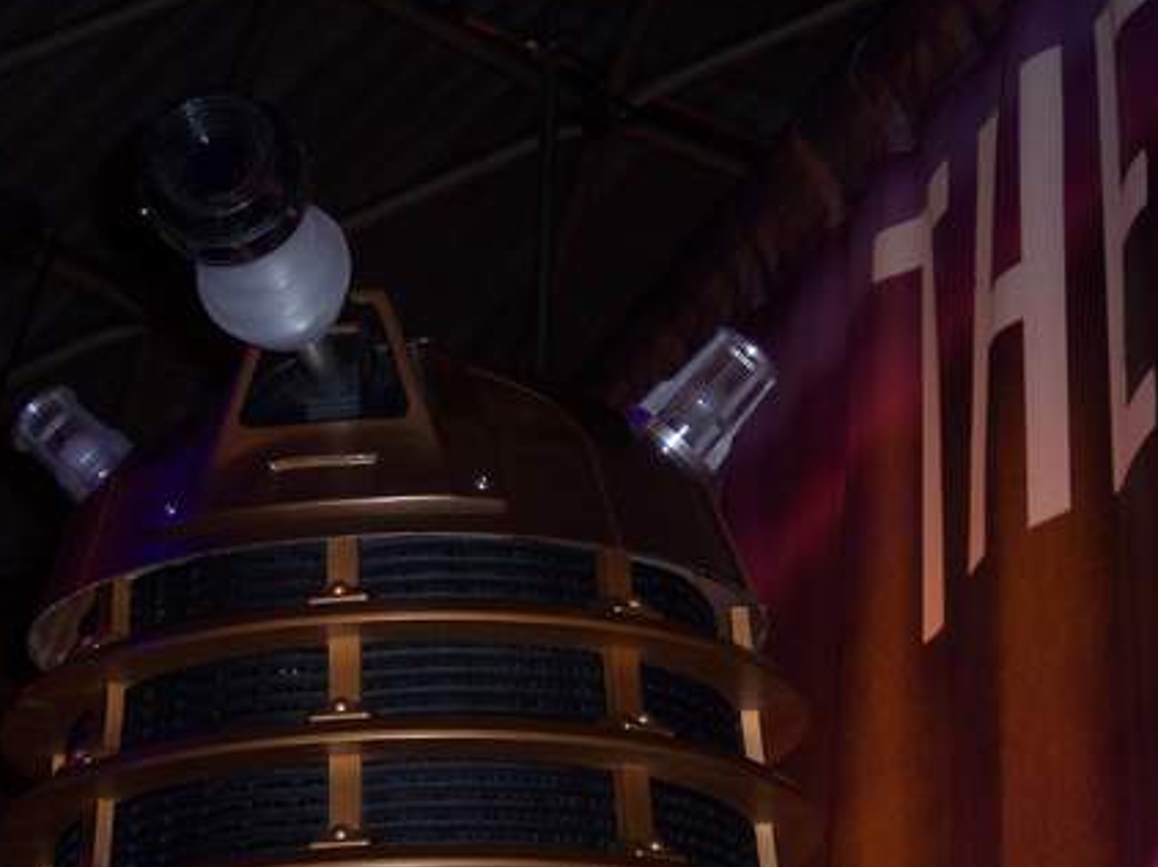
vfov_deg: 11.0
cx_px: 494
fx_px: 4514
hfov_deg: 14.6
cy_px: 491
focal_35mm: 135
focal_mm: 18.7
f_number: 4.1
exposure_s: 1/60
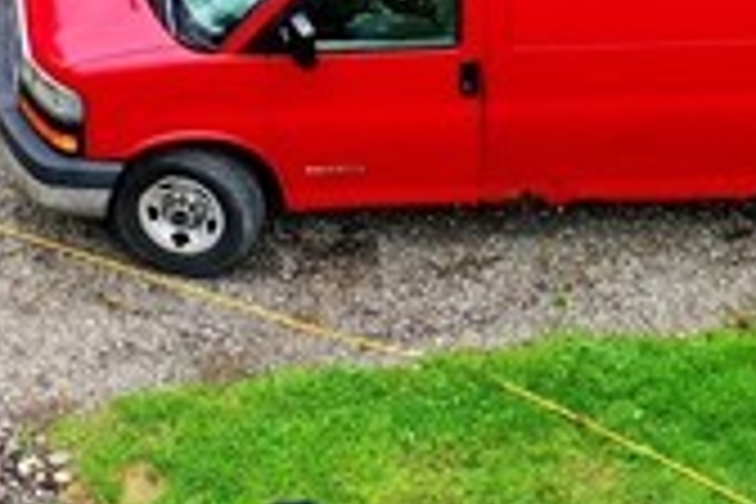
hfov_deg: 11.3
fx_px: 3801
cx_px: 220
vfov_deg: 7.1
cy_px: -724
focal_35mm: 181
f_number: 4.5
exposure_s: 1/160
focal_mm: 10.26
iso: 100
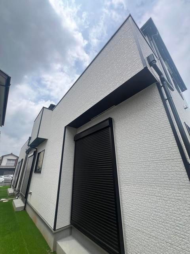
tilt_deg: +22.6
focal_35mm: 13
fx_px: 95
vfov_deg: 106.2
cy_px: 127
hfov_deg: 89.9
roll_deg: +0.0
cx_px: 95
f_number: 1.8
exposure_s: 1/881
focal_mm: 1.57
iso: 32
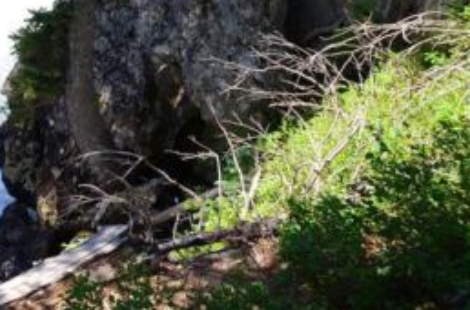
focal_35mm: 82
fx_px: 1067
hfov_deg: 23.1
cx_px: -66
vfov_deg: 16.3
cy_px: 26
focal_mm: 22
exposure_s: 1/250
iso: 200
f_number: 8
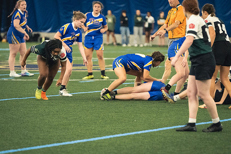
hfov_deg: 8.3
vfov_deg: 5.6
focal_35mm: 247
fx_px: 1584
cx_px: 116
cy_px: 77
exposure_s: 1/500
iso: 12800
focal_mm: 165
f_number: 2.8
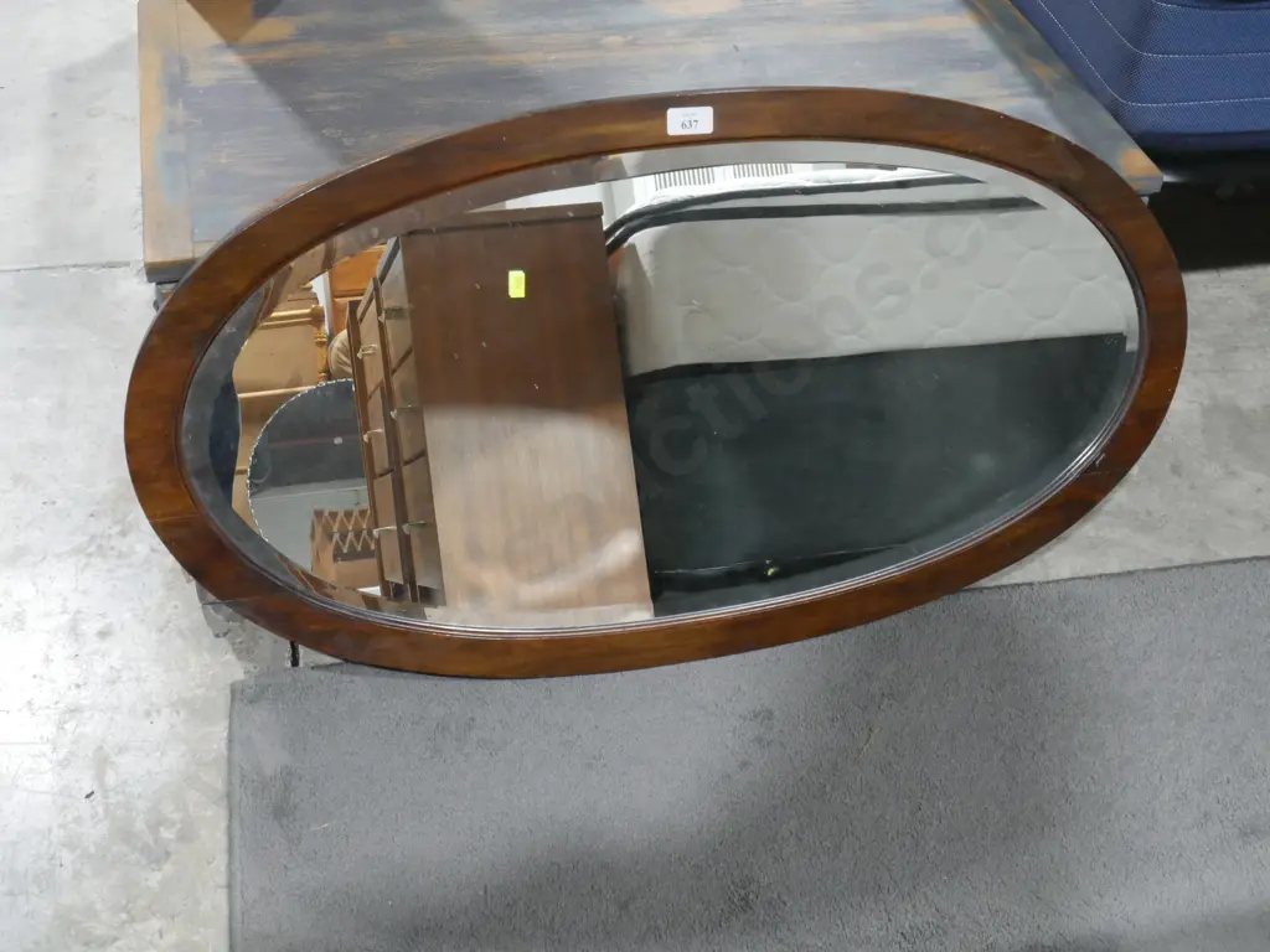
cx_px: 635
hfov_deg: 42.9
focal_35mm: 44
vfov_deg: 32.9
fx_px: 1614
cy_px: 476
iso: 3200
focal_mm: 22
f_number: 10
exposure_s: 1/50
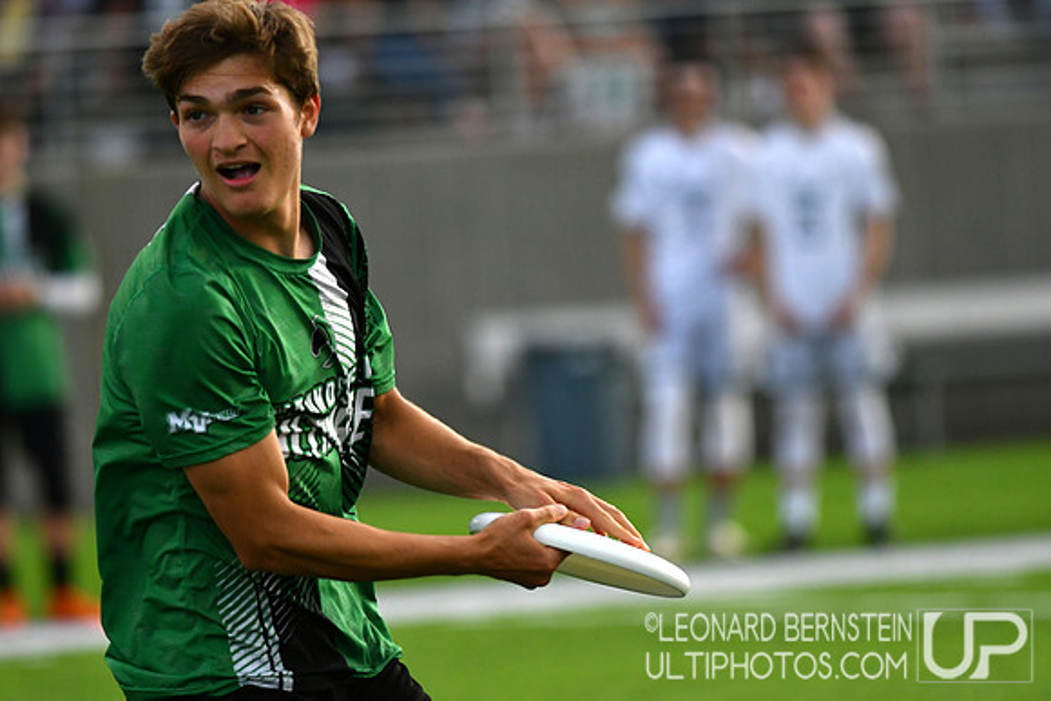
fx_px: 13140
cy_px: 350
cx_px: 526
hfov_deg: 4.6
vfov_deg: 3.1
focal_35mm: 450
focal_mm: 300
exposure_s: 1/3200
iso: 800
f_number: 4
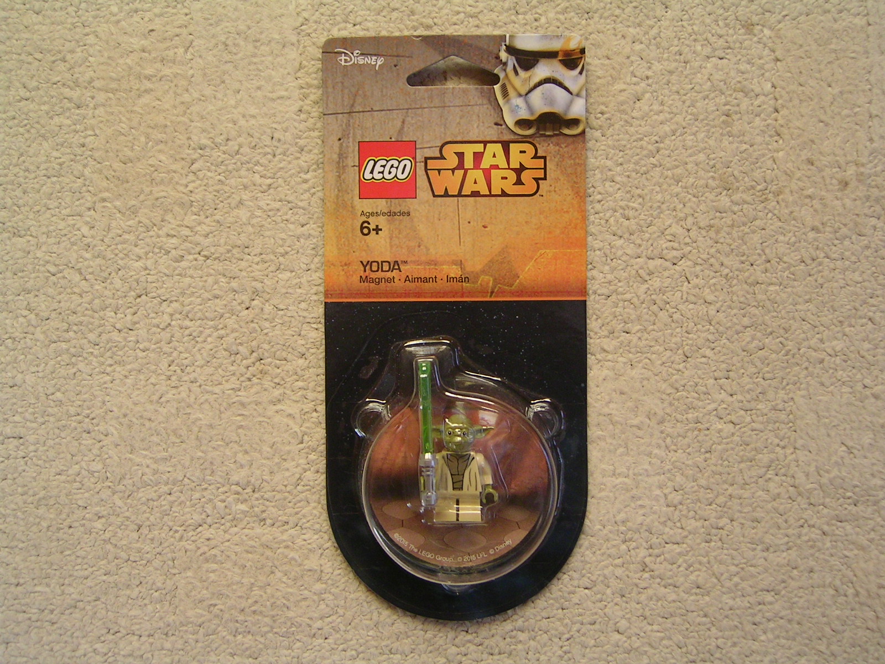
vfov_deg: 39.7
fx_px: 920
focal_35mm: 36
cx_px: 442
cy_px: 332
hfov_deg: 51.4
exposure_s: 1/51.4
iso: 80
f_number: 2.8
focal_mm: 5.6
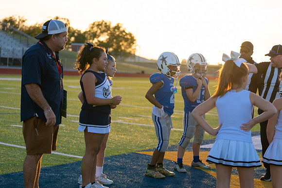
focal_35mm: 70
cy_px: 94
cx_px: 141
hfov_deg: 28.8
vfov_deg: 19.5
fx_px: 548
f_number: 2.8
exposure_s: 1/1000
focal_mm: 70
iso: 200
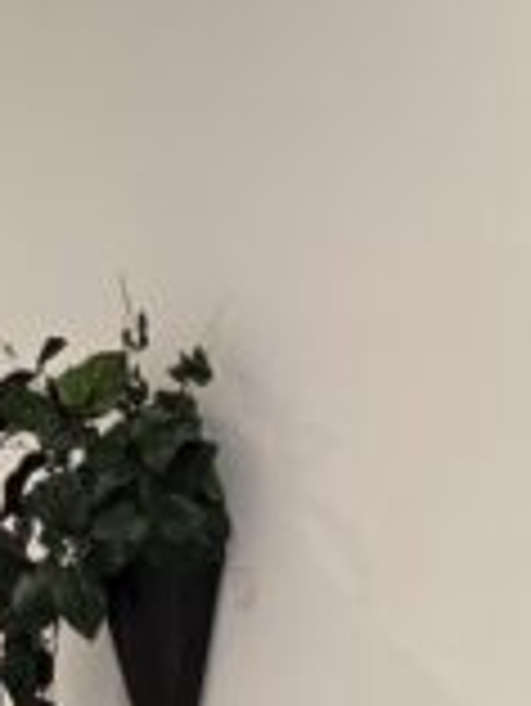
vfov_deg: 18.7
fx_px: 1797
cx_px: 212
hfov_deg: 16.8
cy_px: 1160
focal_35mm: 88
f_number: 1.8
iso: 160
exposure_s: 1/120
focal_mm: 5.4
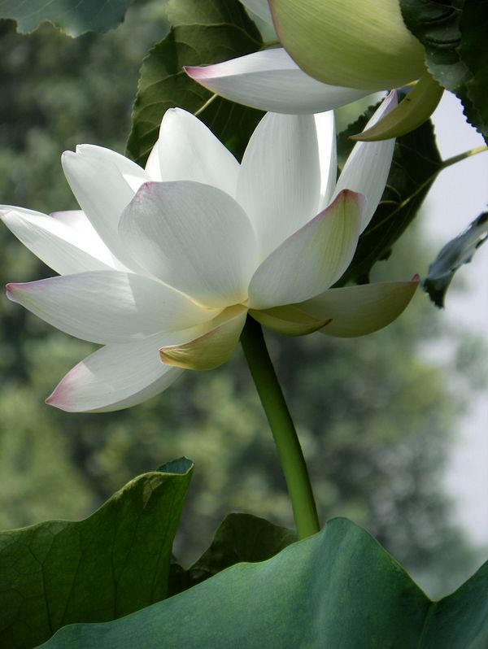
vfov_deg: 6.6
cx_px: 244
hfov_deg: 4.9
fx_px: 5668
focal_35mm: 302
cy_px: 324
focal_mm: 53.7
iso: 64
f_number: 4.5
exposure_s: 1/200
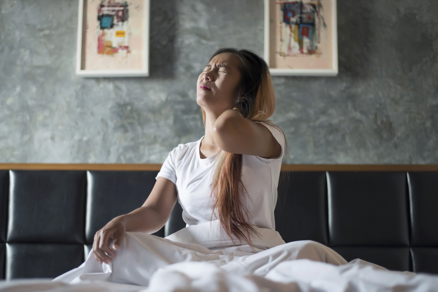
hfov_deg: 35.6
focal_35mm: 56
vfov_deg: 24.2
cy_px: 137
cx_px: 205
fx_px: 681
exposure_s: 1/100
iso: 400
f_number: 1.8
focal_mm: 50
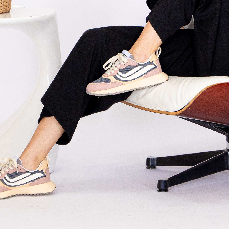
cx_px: 163
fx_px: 1849
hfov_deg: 7.1
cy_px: 7
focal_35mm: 247
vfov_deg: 7.1
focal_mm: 54
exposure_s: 1/100
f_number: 5
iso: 640
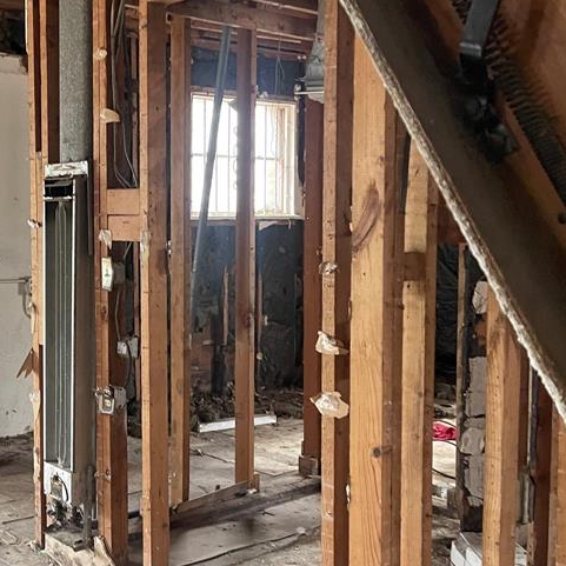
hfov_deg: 34.1
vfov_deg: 36.1
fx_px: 869
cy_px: 273
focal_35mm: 47
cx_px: 59
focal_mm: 5.1
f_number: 1.6
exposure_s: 1/50
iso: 500
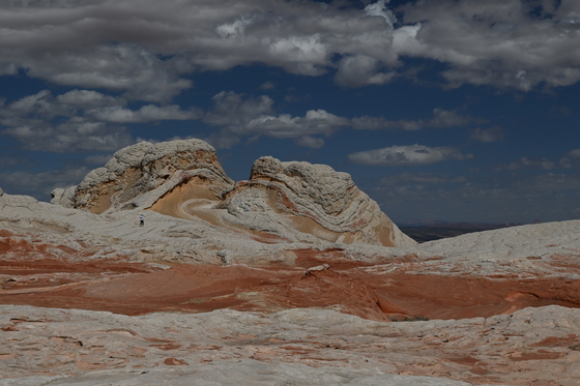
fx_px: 1015
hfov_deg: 31.9
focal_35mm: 63
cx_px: 290
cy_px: 193
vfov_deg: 21.6
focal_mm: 42
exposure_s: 1/4000
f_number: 6.3
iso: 400
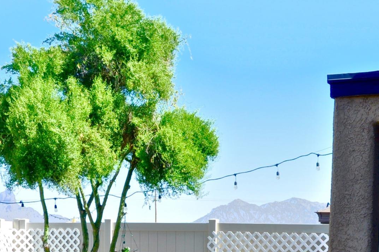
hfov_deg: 22.0
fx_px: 968
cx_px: 112
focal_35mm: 92
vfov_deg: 14.4
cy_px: 305
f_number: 9
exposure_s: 1/320
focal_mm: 22
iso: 200
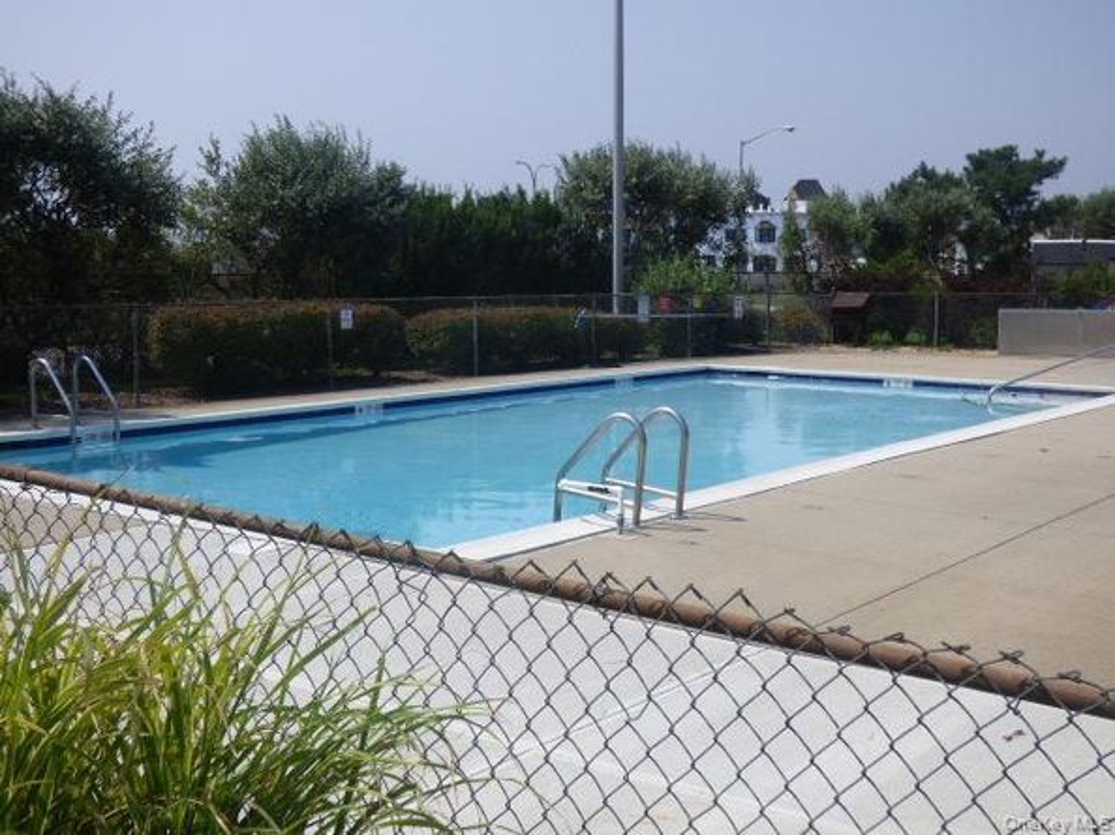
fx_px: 1384
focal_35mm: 43
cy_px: 418
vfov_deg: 33.6
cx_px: 558
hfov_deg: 43.9
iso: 100
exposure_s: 1/1600
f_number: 3.6
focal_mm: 7.37
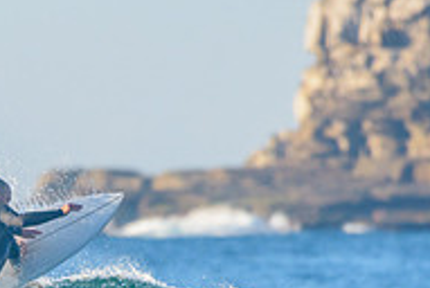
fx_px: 18136
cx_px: 9
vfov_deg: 0.9
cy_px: 298
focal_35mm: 1516
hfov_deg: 1.4
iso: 450
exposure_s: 1/2000
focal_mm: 500
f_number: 5.6
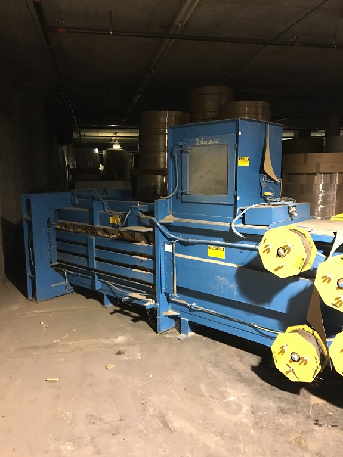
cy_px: 228
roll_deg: +0.7
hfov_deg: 48.2
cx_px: 172
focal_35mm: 29
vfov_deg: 61.7
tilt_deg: -8.6
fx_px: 383
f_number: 2.2
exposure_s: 1/15
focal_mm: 4.15
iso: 250
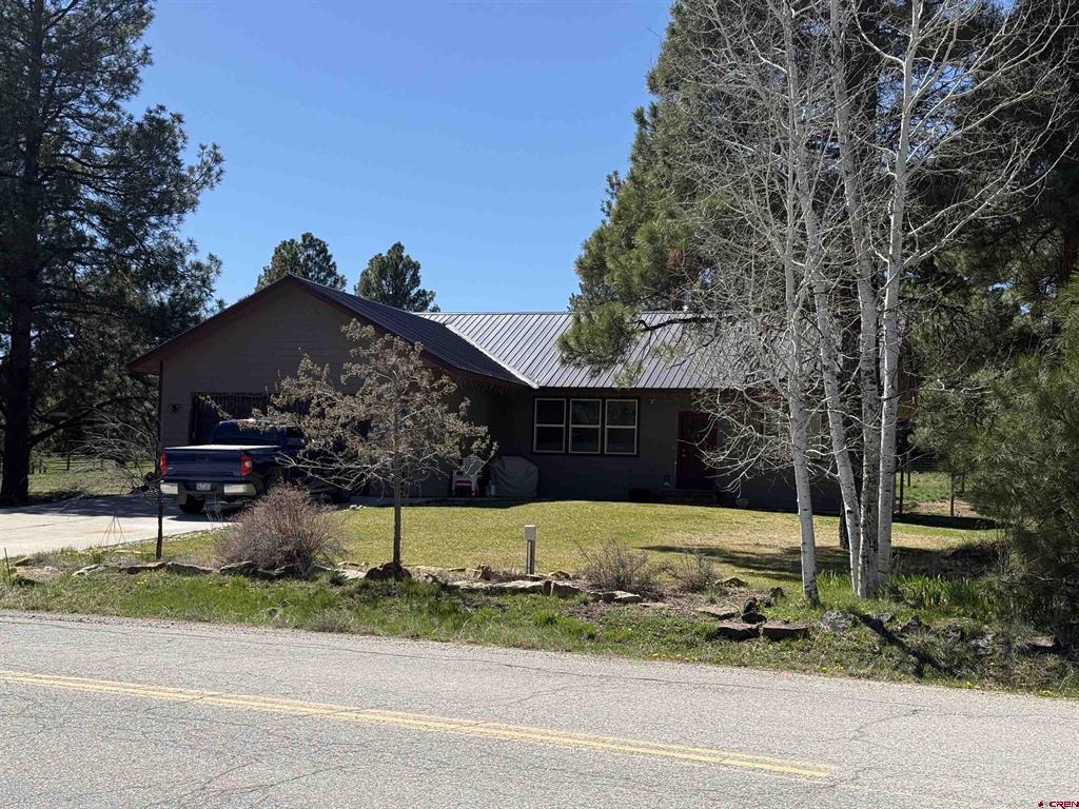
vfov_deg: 30.3
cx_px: 540
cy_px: 404
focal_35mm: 48
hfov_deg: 39.7
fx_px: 1496
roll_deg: -2.7
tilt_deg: +3.7
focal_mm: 6.76
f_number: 1.78
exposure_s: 1/3704
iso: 64
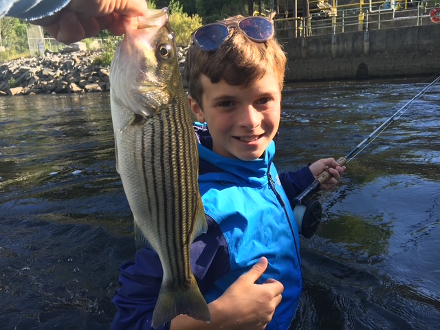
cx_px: 220
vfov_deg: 48.2
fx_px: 369
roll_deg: +3.2
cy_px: 165
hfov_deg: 61.7
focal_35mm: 29
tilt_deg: -9.1
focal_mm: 4.15
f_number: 2.2
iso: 25
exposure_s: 1/359
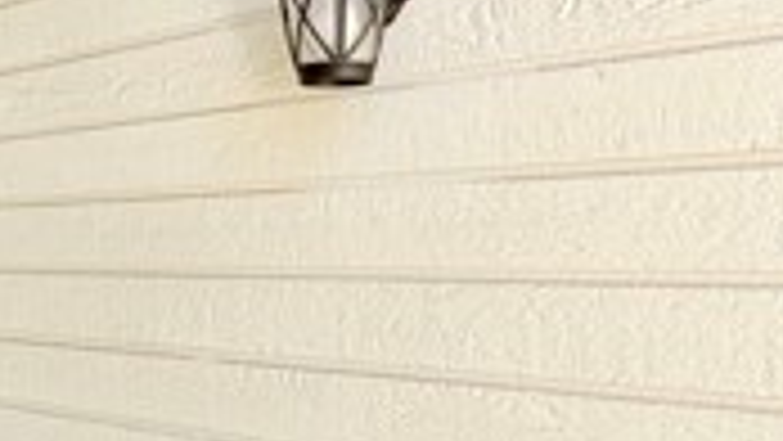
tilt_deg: -0.7
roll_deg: +0.6
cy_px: 252
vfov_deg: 21.5
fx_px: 1163
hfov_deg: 36.4
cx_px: 198
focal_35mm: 56
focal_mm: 2.22
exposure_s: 1/205
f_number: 2.2
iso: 40
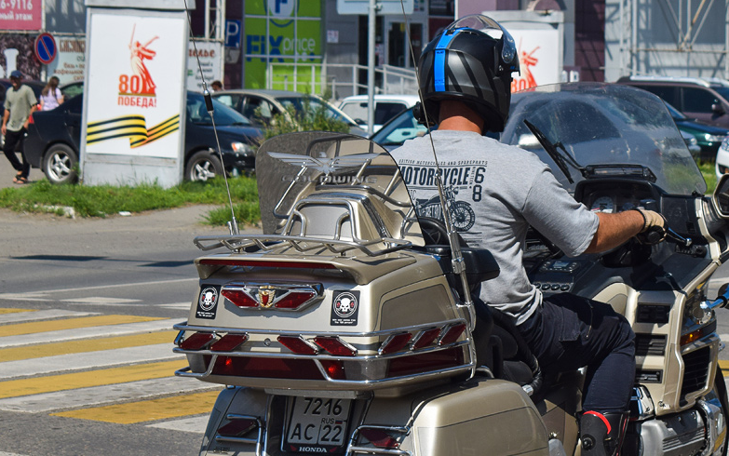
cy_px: 262
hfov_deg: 16.2
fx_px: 2559
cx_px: 502
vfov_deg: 10.2
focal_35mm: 129
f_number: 7.1
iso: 200
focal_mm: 55
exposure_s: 1/1250
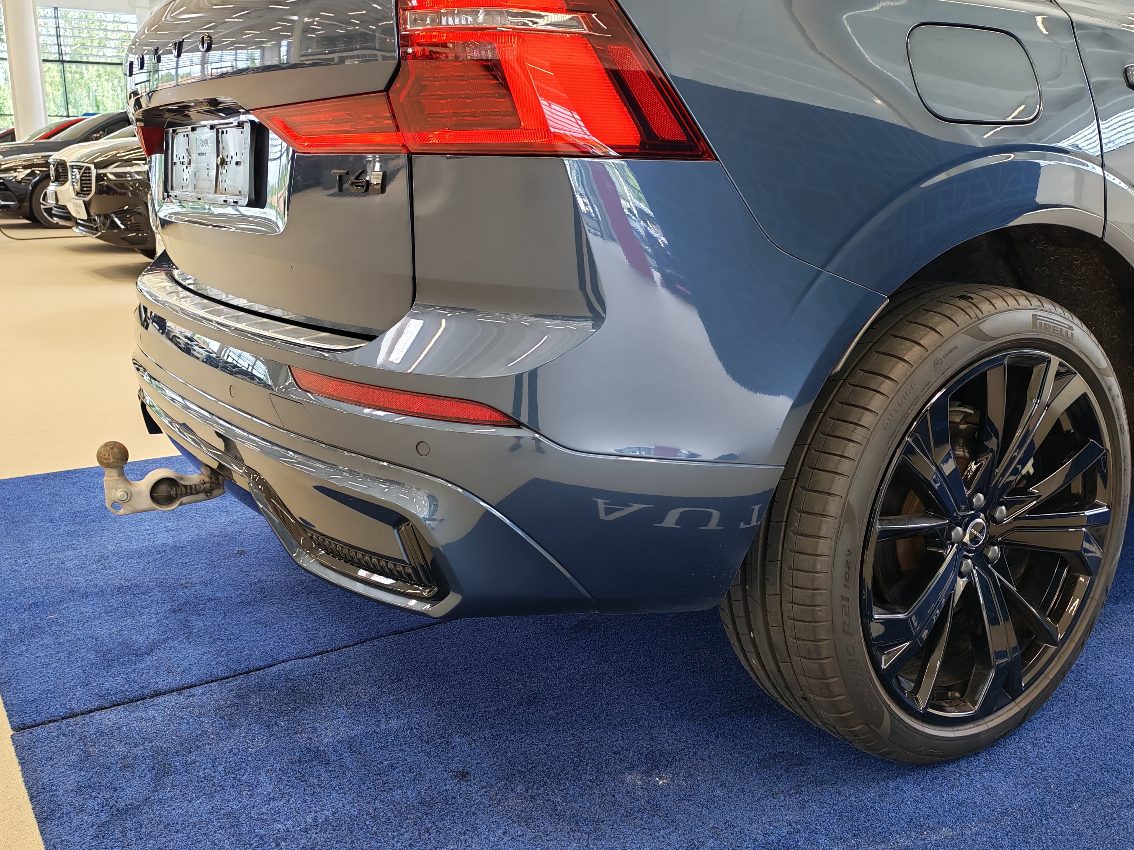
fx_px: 1114
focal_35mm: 34
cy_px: 425
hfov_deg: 54.0
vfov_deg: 41.8
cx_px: 567
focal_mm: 6.12
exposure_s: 1/100
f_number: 1.9
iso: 320
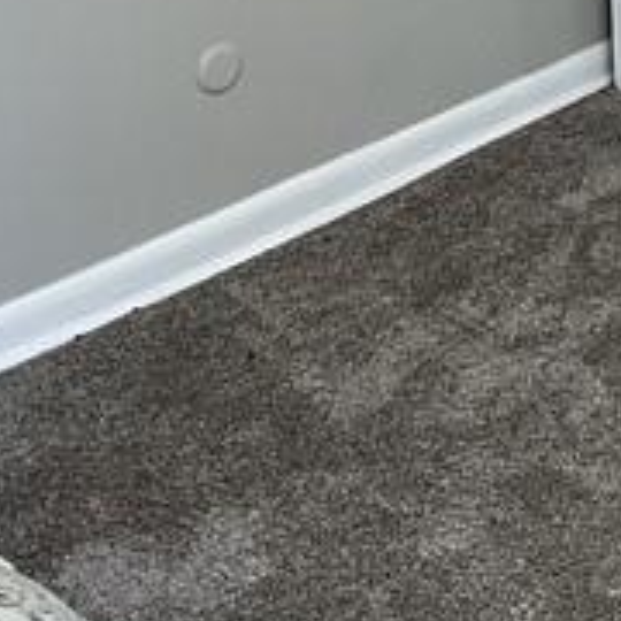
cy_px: -273
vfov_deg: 17.4
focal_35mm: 91
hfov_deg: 17.9
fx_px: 1847
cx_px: 804
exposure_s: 1/60
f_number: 1.8
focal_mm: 3
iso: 32
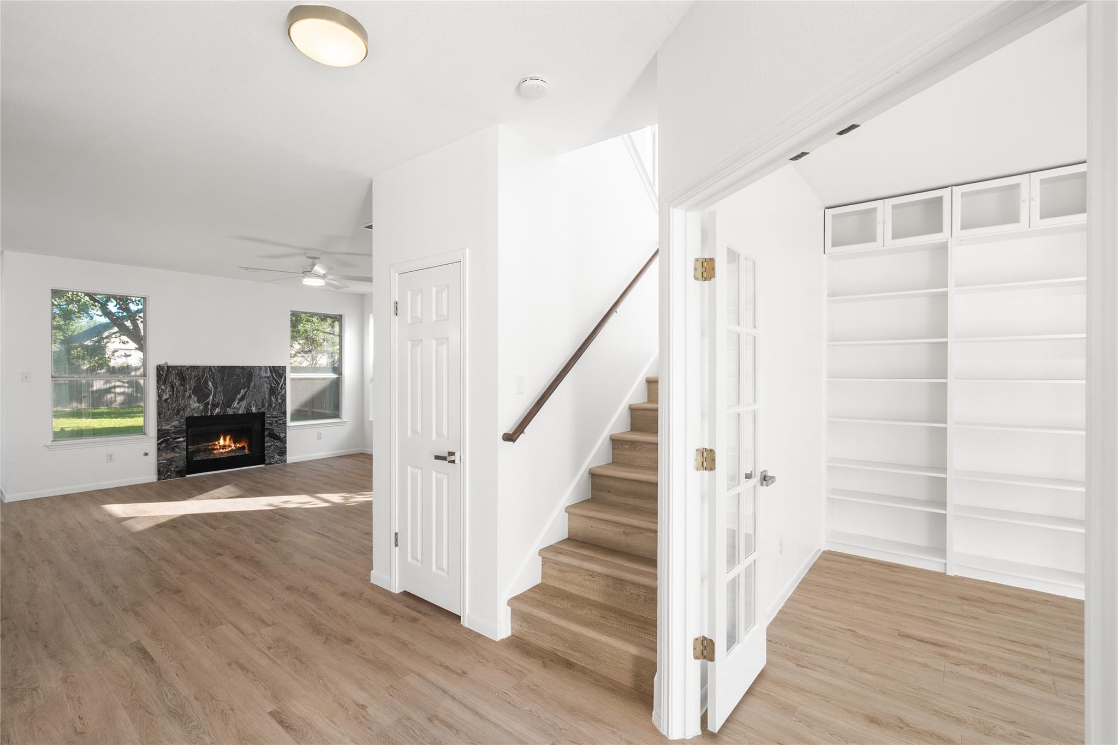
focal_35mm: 16
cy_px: 372
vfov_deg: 73.7
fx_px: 497
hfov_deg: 96.7
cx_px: 559
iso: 250
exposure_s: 1/3
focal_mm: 16
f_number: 10
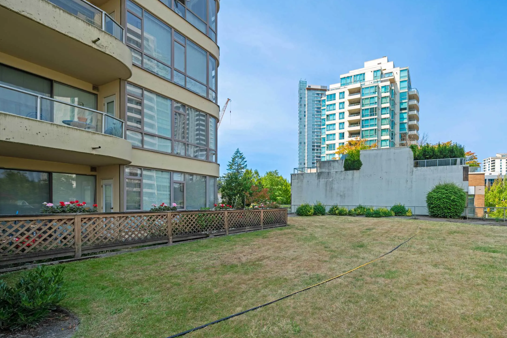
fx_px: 239
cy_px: 203
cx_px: 319
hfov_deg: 91.2
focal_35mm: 17
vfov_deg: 69.7
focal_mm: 12
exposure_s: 1/2000
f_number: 6.3
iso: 100
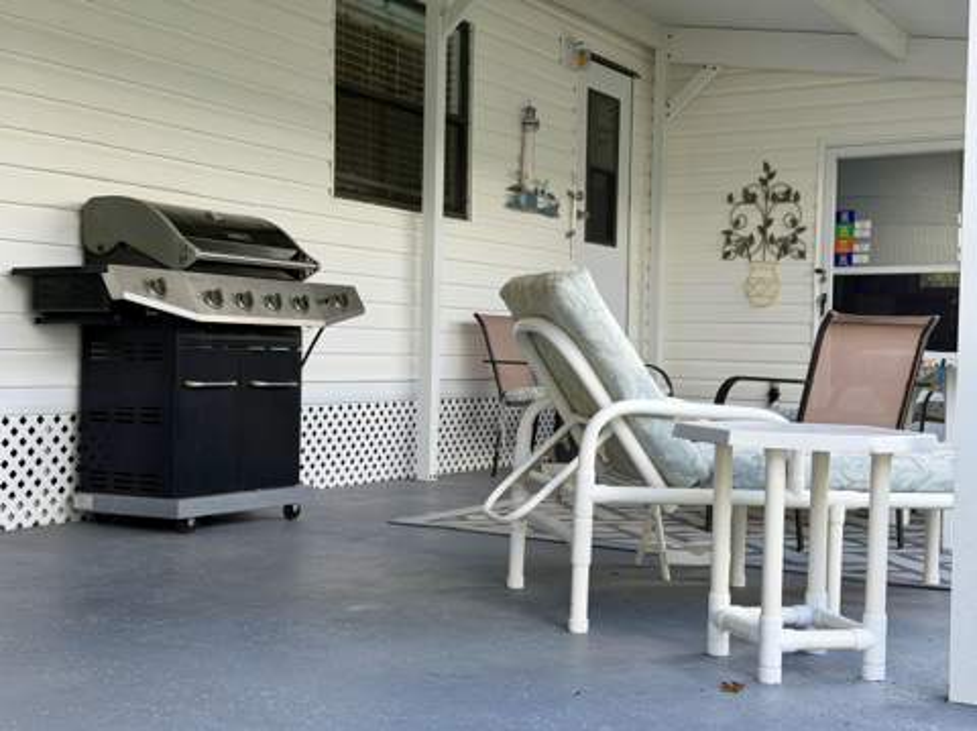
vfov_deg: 30.2
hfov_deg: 39.7
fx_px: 1353
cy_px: 366
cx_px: 488
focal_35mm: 48
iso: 64
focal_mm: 6.76
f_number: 1.78
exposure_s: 1/455
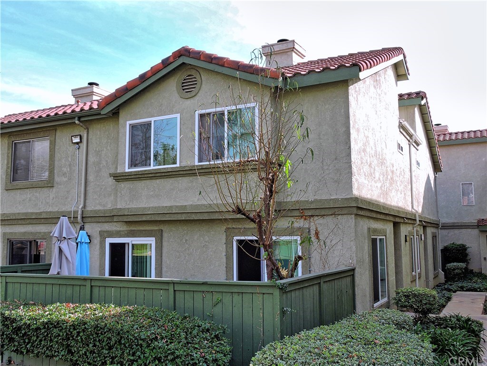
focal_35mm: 33
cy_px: 183
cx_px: 244
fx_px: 464
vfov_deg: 42.9
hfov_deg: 55.4
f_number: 3.6
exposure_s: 1/320
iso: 100
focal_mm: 5.9
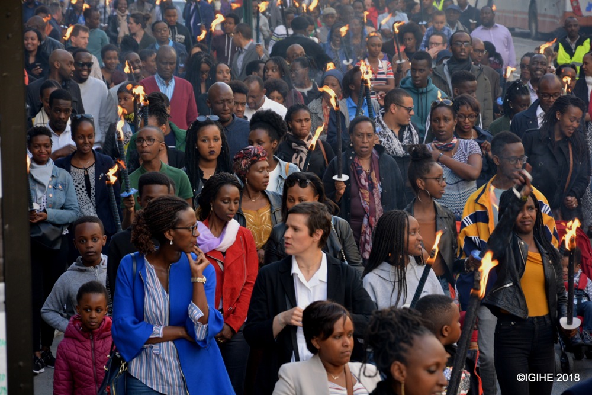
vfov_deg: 8.7
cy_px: 198
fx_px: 2590
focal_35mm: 158
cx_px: 296
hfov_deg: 13.0
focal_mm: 105
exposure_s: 1/100
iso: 400
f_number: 5.6
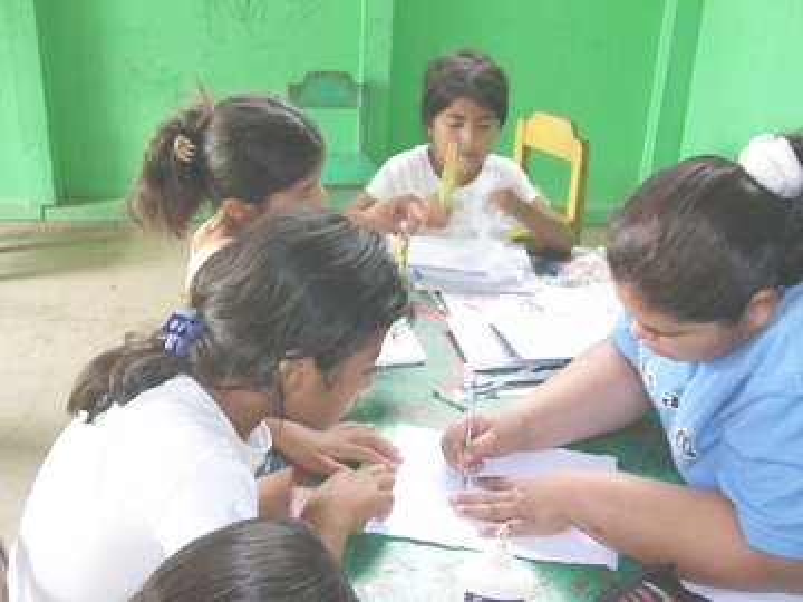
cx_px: 402
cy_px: 301
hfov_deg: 49.0
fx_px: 881
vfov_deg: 37.7
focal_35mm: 38
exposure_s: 1/4.6
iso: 157
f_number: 2.8
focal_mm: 8
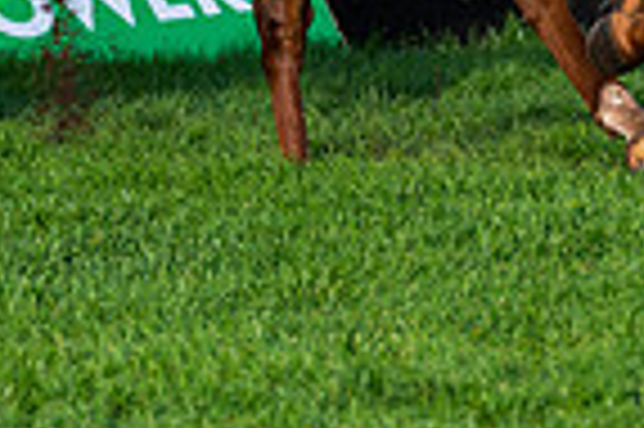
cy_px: -437
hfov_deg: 4.2
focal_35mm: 497
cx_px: 288
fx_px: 8881
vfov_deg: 2.7
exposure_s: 1/3200
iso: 400
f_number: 4
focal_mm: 120
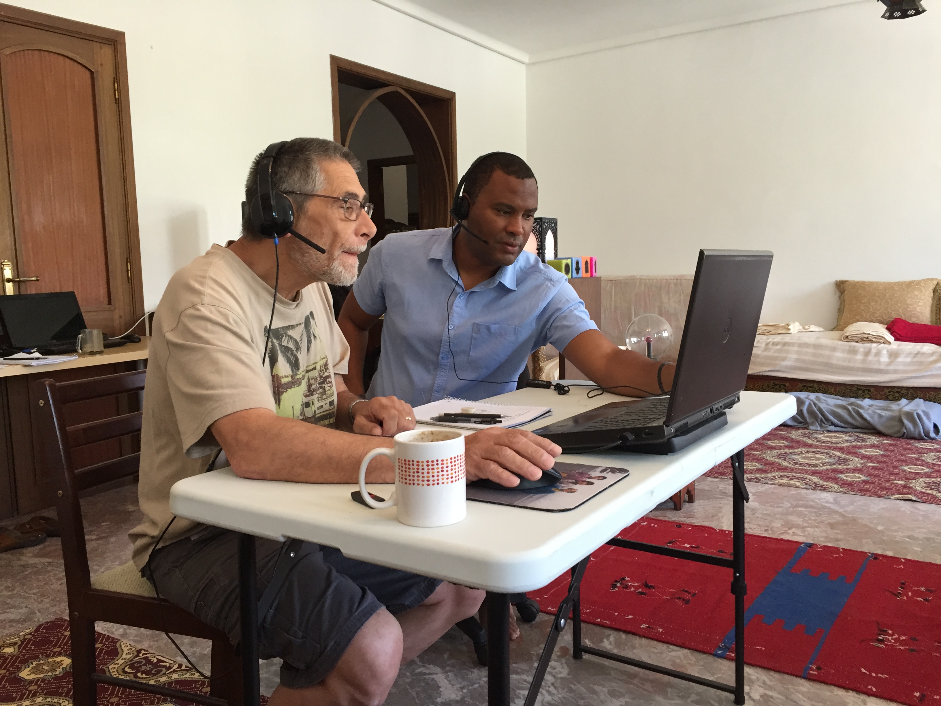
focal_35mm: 29
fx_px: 788
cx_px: 470
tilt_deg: -6.6
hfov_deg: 61.7
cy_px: 353
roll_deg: +0.3
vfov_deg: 48.2
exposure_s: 1/33
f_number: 2.2
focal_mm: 4.15
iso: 125
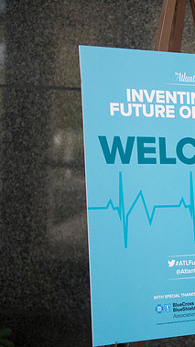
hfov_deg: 12.6
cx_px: 244
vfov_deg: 22.9
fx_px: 855
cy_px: 174
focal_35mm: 93
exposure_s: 1/80
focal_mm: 58
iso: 1600
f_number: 2.8
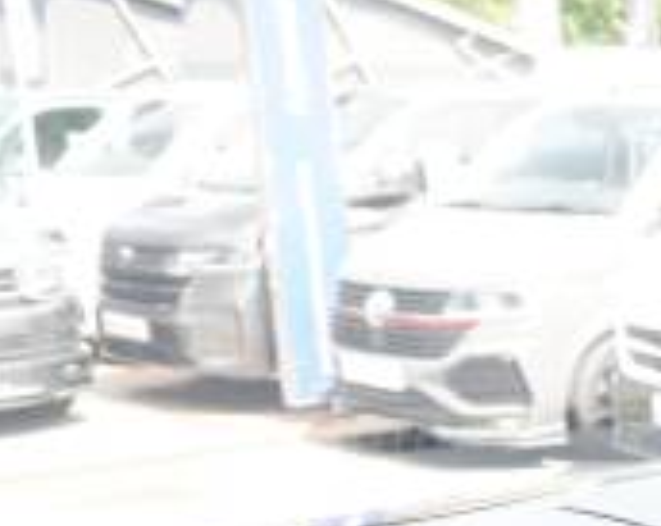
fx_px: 1641
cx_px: 1034
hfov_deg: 19.4
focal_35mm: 84
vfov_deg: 17.3
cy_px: 657
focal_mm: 16
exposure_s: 1/60
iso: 250
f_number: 4
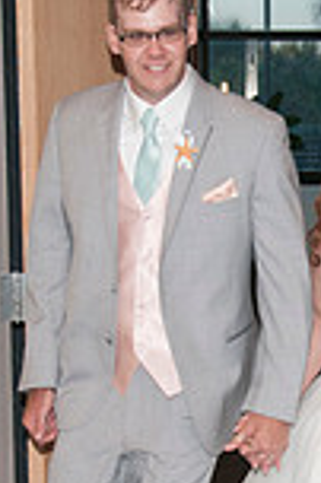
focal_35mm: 160
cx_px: 319
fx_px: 2145
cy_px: 429
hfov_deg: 8.5
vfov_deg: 12.8
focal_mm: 36
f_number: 5.6
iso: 400
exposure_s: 1/60
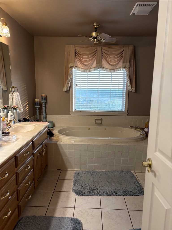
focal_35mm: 26
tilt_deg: -9.2
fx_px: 172
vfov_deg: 67.3
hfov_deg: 53.1
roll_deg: -1.1
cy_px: 115
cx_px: 86
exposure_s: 1/120
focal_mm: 5.96
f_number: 1.6
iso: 200
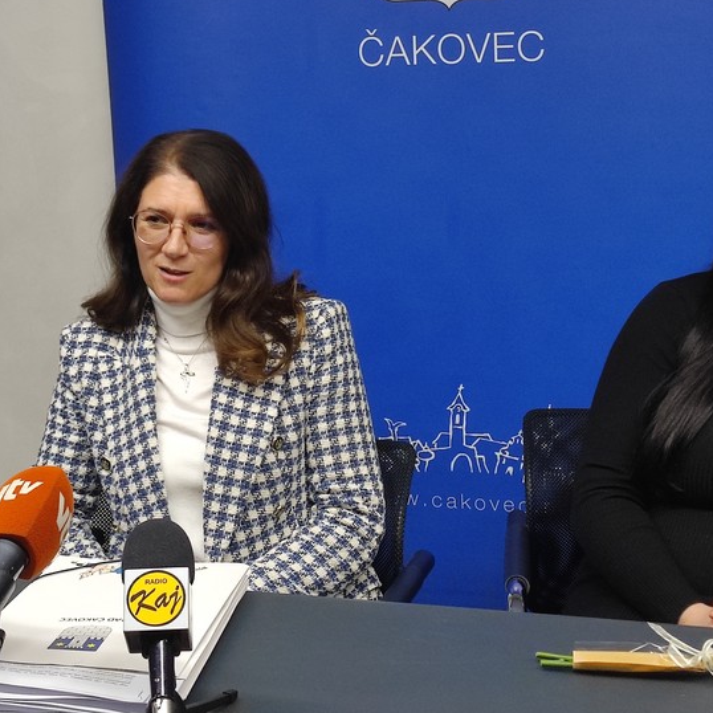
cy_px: 256
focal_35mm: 42
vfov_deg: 39.7
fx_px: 979
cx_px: 272
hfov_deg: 39.8
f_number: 1.79
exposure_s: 1/50
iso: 679
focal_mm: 4.7
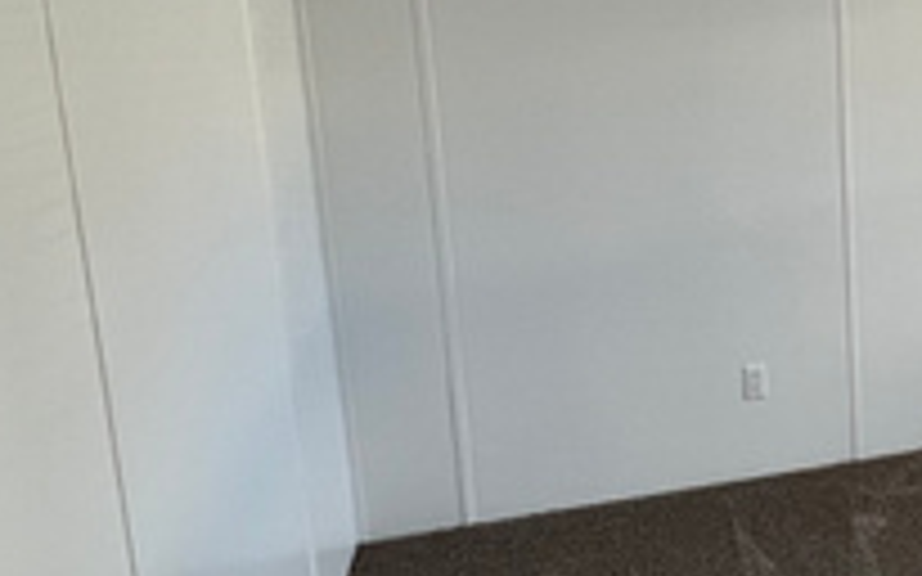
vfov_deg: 29.8
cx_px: 1057
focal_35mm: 43
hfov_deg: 37.3
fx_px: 1080
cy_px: 225
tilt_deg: -10.1
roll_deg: +0.4
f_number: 1.8
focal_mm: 1.57
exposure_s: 1/121
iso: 160
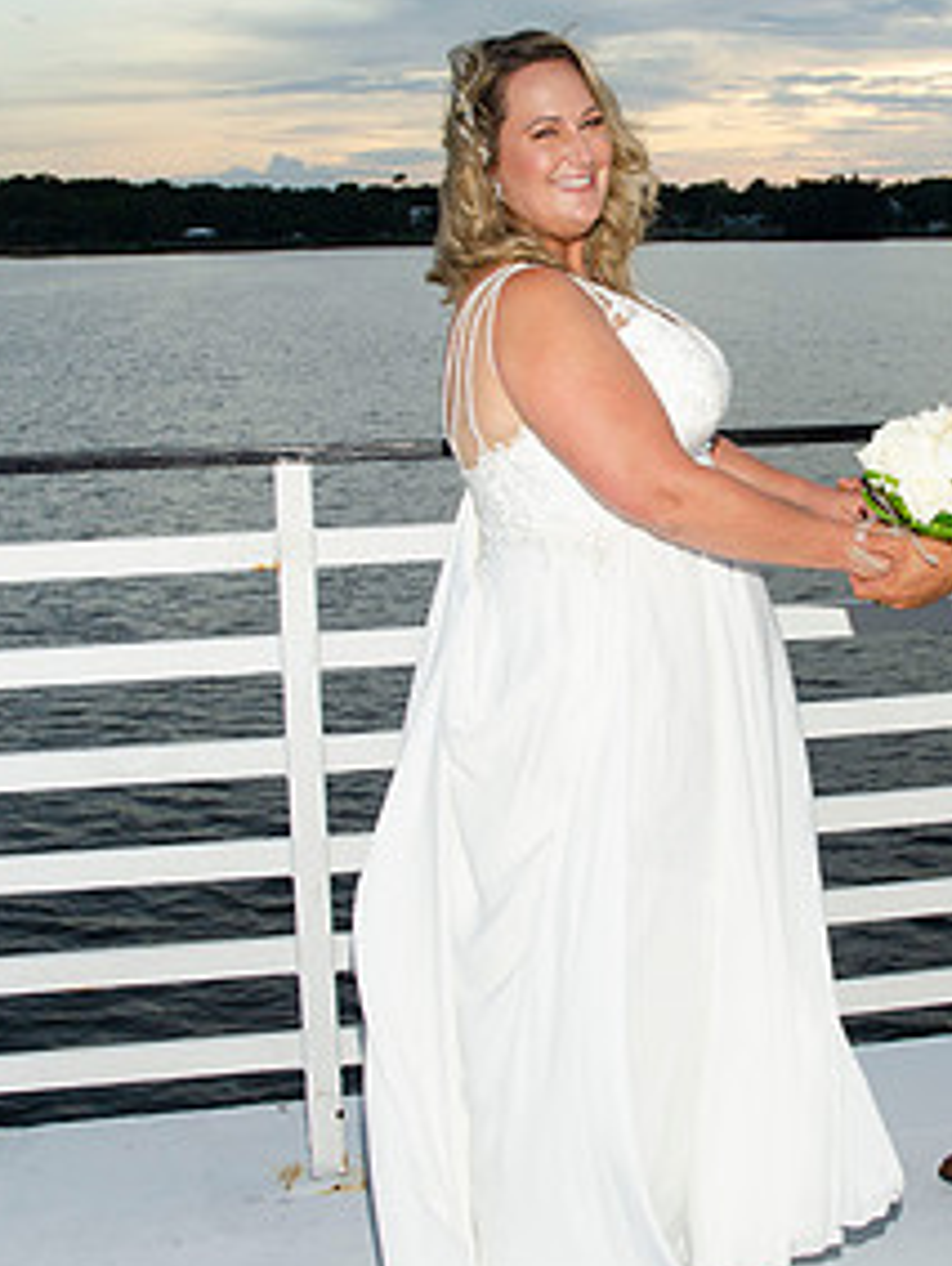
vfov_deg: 36.1
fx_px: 1939
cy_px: 541
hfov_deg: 27.0
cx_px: 769
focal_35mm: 53
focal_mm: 18
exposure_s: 1/100
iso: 200
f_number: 5.6
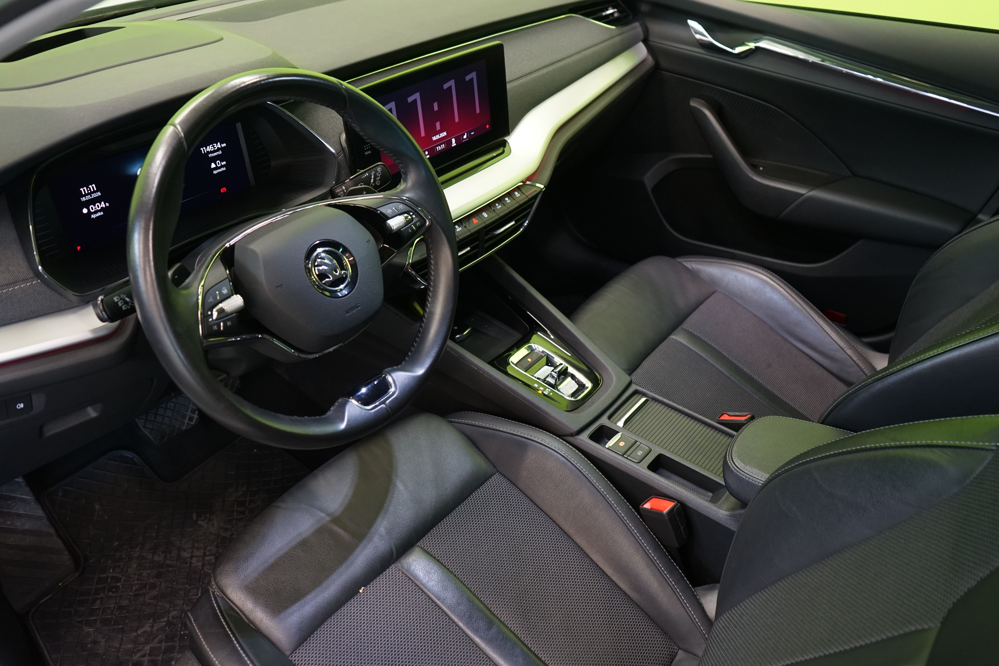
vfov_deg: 43.6
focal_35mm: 30
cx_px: 500
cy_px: 333
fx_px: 832
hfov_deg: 61.9
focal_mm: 30
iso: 1250
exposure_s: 1/20
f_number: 5
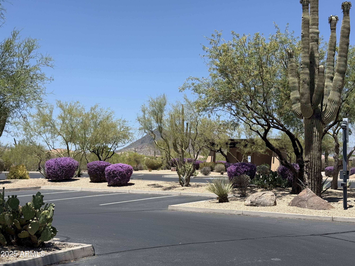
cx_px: 178
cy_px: 133
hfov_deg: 39.7
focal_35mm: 48
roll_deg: -1.5
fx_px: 492
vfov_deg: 30.3
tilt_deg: +4.1
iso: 64
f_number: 1.78
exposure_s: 1/5208
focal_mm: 6.76
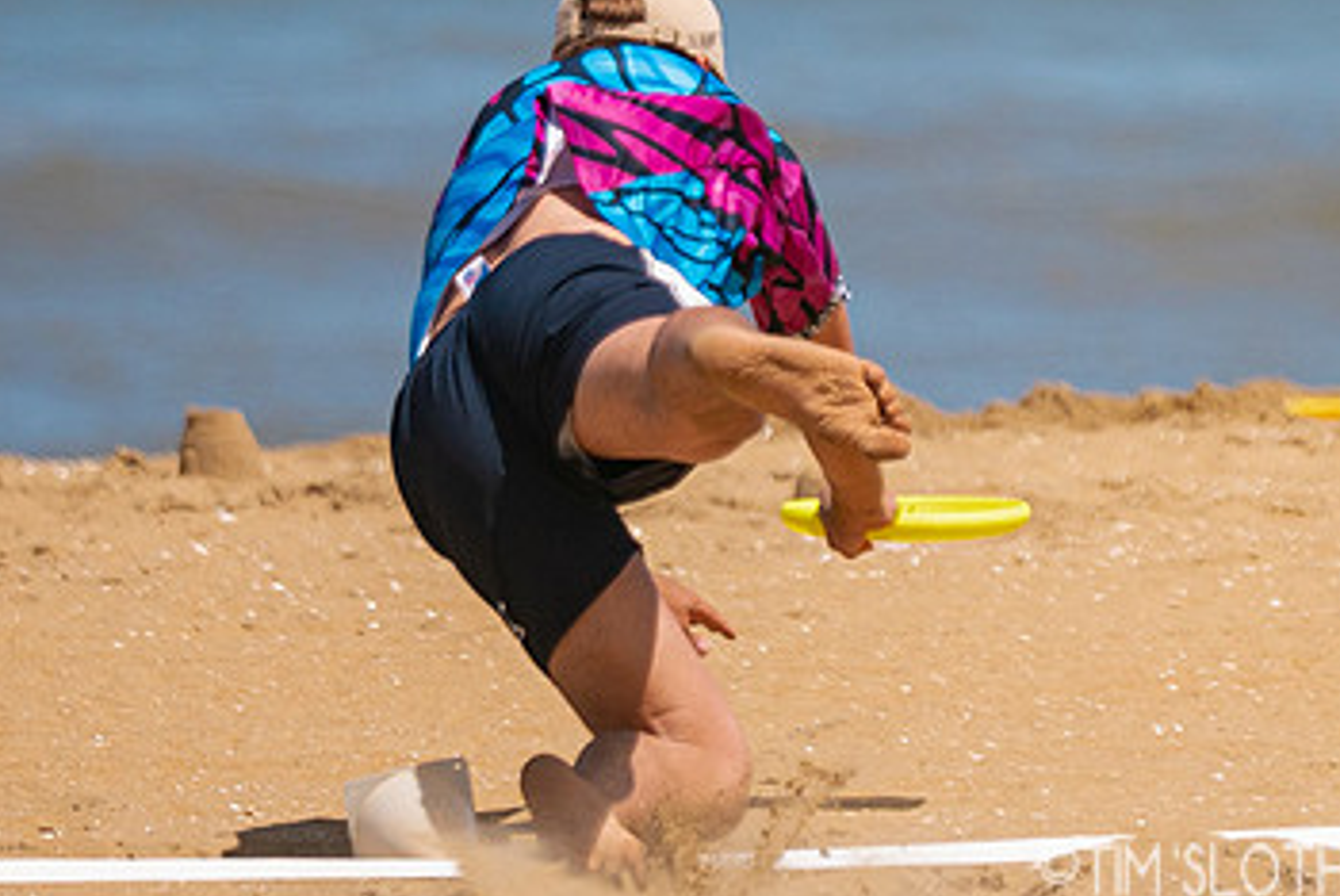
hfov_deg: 3.0
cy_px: 268
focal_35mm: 683
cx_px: 1176
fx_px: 25443
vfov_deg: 2.0
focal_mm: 200
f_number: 2.8
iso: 400
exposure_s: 1/8000
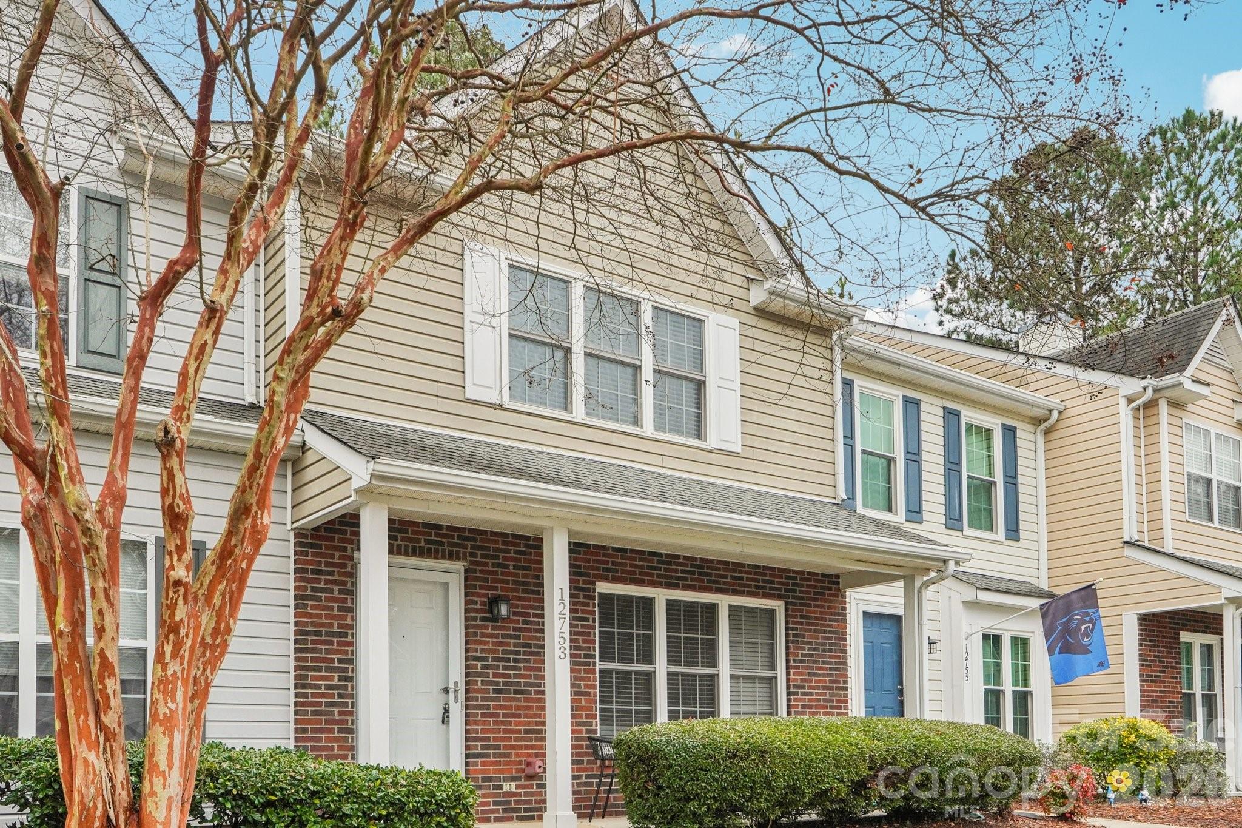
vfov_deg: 43.6
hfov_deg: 61.9
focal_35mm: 30
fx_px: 1035
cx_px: 621
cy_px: 414
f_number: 8
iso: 400
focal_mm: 20
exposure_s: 1/30
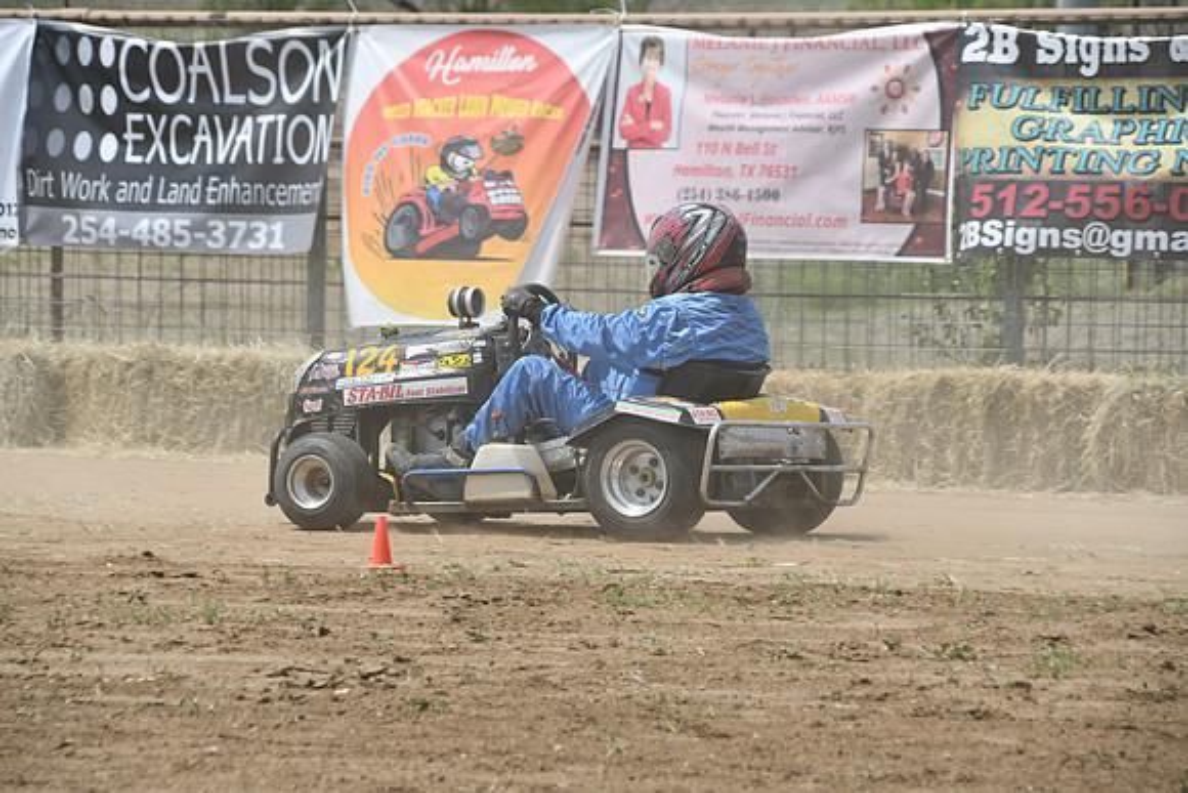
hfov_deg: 7.9
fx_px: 8648
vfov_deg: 5.2
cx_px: 594
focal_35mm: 262
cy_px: 396
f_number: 8
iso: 125
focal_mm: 175
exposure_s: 1/500
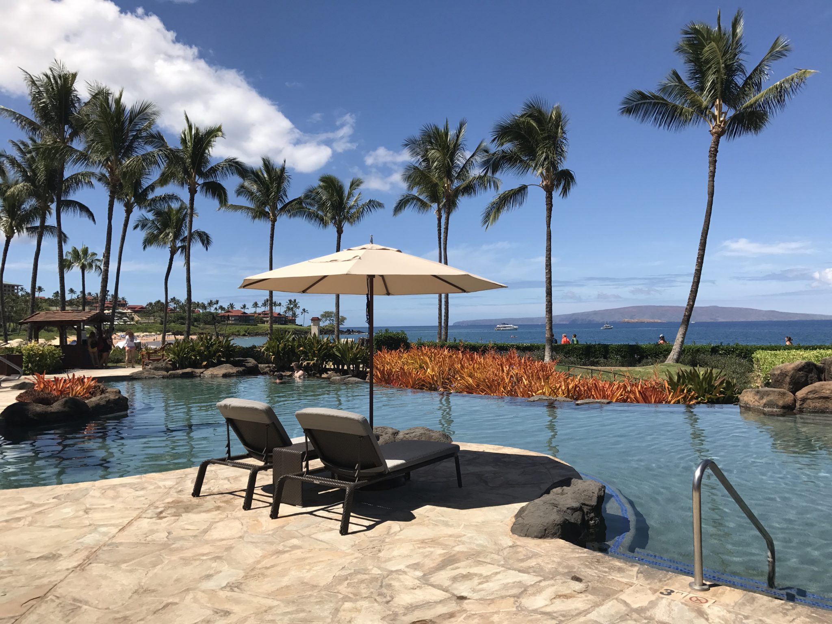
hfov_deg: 63.4
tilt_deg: +1.2
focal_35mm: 28
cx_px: 416
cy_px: 312
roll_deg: +0.7
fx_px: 673
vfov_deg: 49.7
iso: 20
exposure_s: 1/3690
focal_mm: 3.99
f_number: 1.8
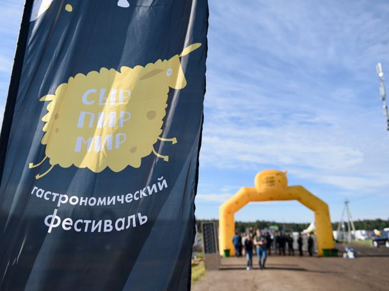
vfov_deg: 44.2
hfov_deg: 56.7
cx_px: 171
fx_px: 360
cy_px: 145
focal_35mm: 32
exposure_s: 1/2500
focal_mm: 29
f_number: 4
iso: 200
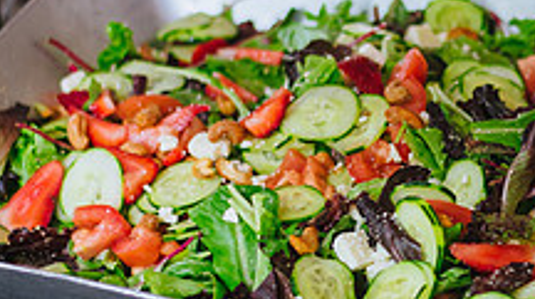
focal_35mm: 141
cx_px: 515
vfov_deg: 8.6
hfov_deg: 15.0
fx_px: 1998
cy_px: 169
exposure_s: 1/200
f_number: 2.2
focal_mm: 50
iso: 800
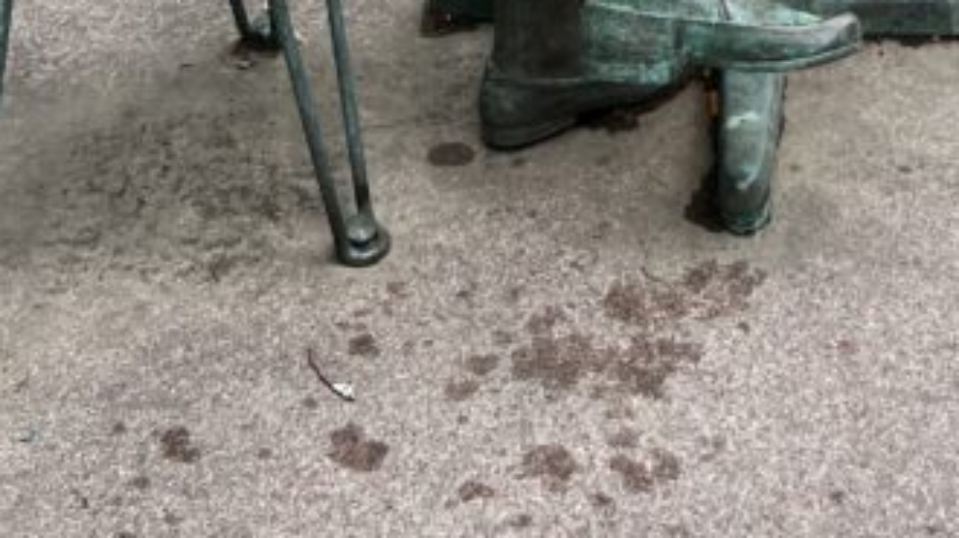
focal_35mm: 88
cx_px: 741
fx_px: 2236
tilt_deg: -12.9
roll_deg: -0.6
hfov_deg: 23.9
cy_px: -765
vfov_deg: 11.3
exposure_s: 1/2457
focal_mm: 5.7
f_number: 1.5
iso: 50
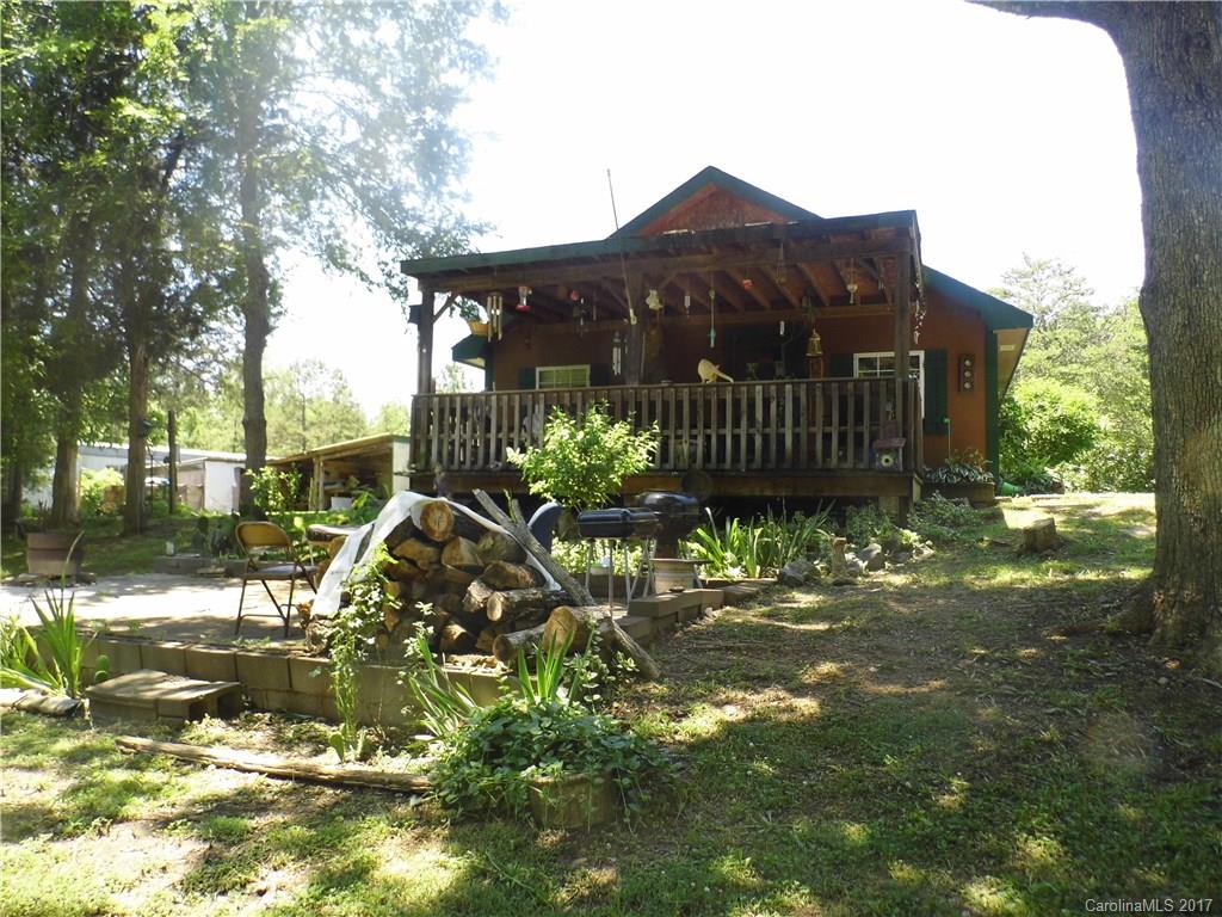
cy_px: 458
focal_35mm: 25
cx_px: 611
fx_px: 883
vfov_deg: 54.9
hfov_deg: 69.4
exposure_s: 1/158
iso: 100
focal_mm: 4.46
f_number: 3.1
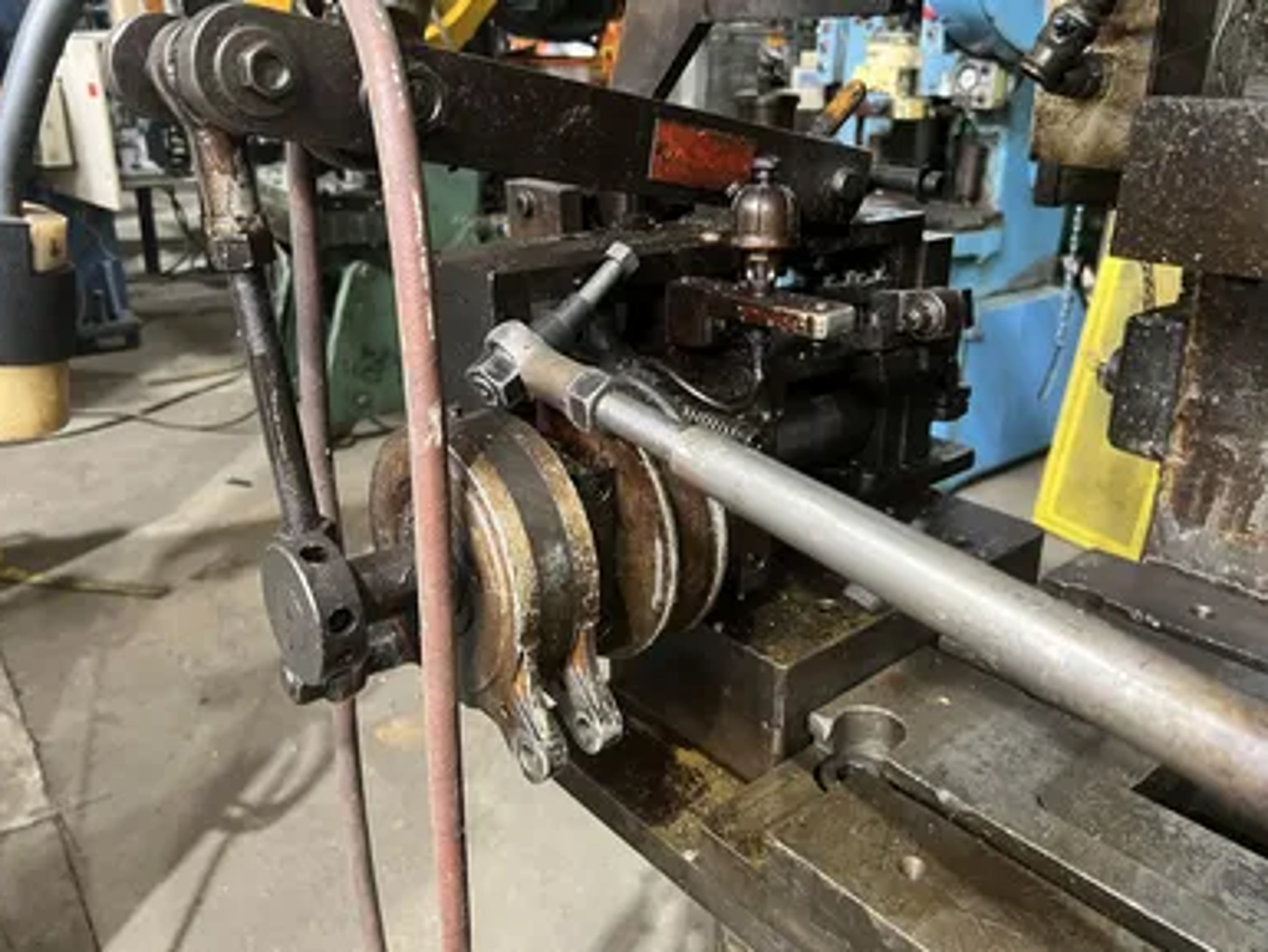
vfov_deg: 51.4
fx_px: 989
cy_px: 468
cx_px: 639
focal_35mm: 27
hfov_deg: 65.3
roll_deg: -0.9
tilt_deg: -22.5
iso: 500
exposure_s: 1/40
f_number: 1.5
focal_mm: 5.7
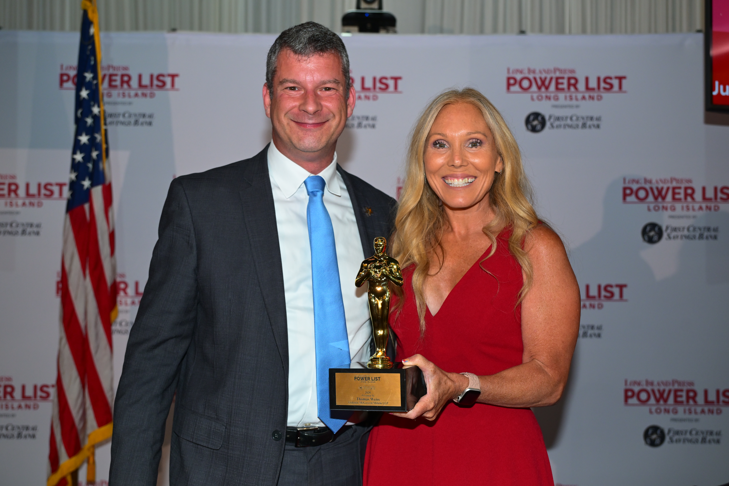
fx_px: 850
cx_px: 364
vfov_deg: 31.9
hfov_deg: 46.4
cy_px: 243
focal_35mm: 42
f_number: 4
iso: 1000
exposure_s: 1/100
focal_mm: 42
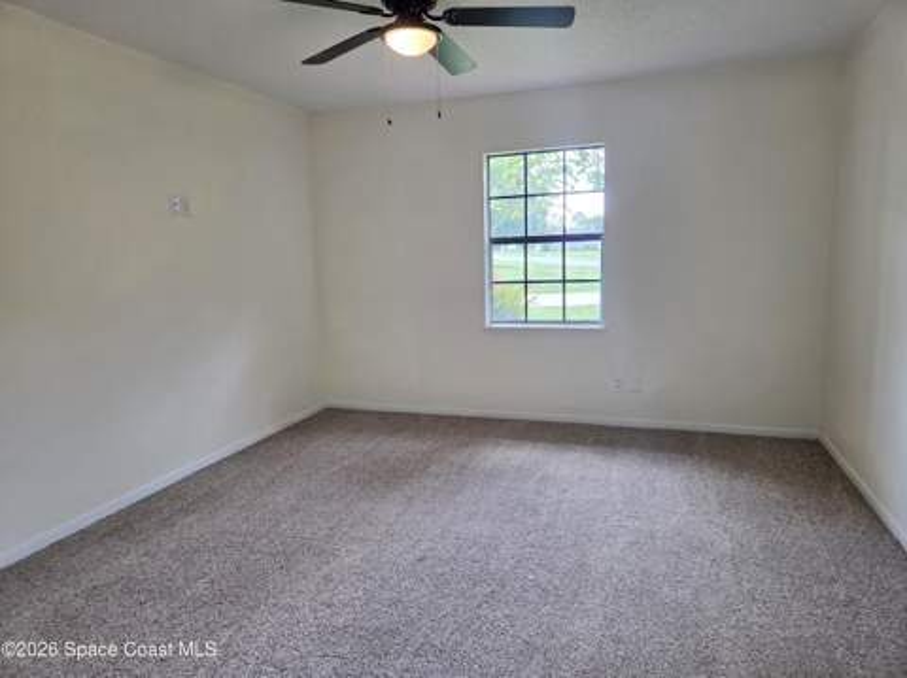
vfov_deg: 58.8
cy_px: 339
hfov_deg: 74.0
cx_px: 454
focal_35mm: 23
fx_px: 602
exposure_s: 1/120
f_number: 1.8
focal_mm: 5.4
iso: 80
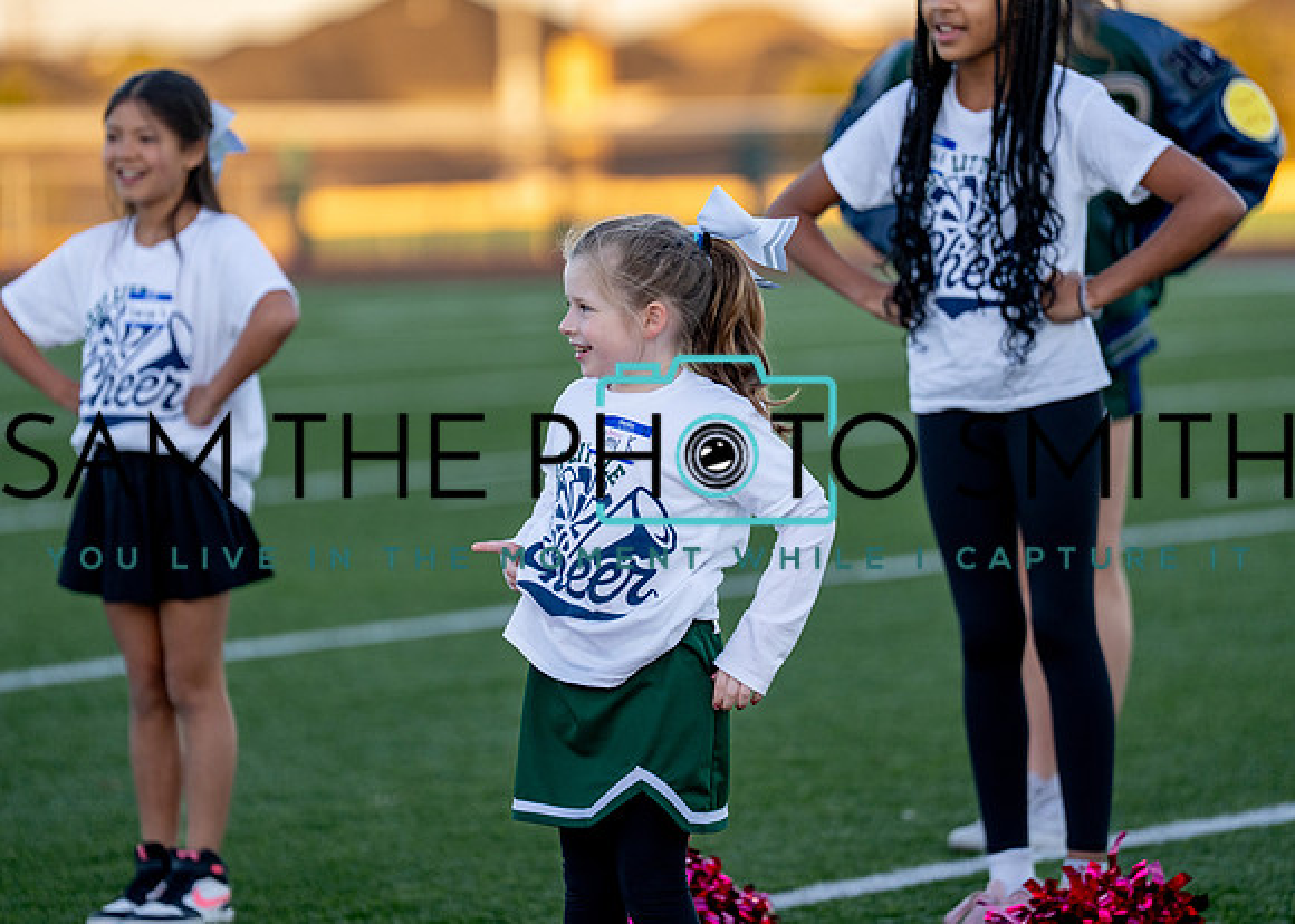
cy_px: 391
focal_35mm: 248
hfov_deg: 8.1
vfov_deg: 5.8
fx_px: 9113
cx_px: 644
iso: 500
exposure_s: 1/1250
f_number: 2.8
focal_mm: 200
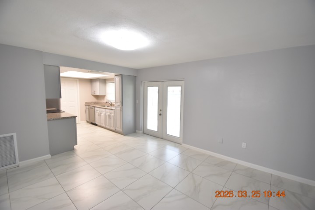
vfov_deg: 77.3
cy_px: 105
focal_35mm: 15
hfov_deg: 100.4
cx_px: 158
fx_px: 131
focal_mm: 10
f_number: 3.5
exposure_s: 1/90
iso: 800
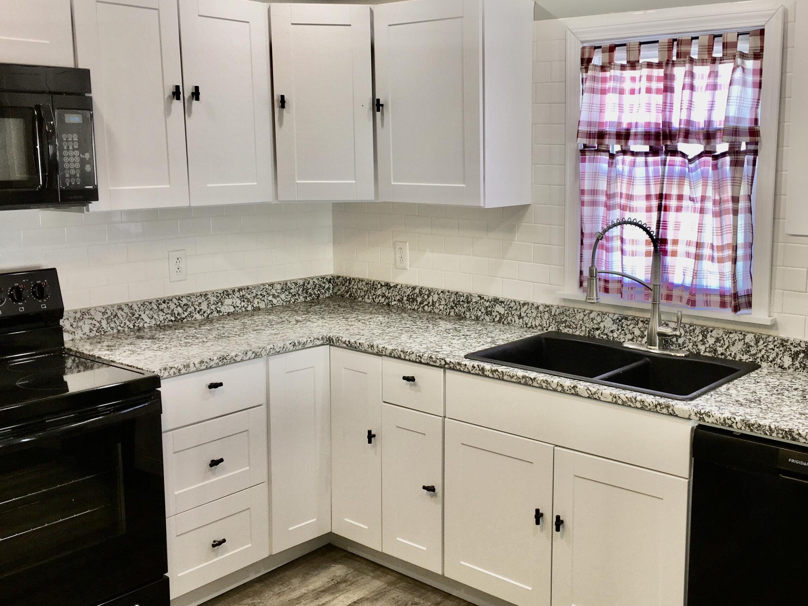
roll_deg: -0.5
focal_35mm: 38
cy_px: 298
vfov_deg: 37.7
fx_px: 887
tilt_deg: -8.9
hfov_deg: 48.7
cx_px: 484
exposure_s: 1/30
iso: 25
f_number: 2.2
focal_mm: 4.15
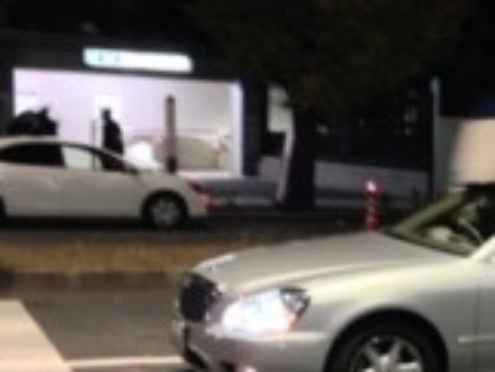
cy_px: 261
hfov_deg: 20.1
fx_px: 1317
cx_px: 584
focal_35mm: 92
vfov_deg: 16.0
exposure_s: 1/15
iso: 500
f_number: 2.4
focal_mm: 4.12
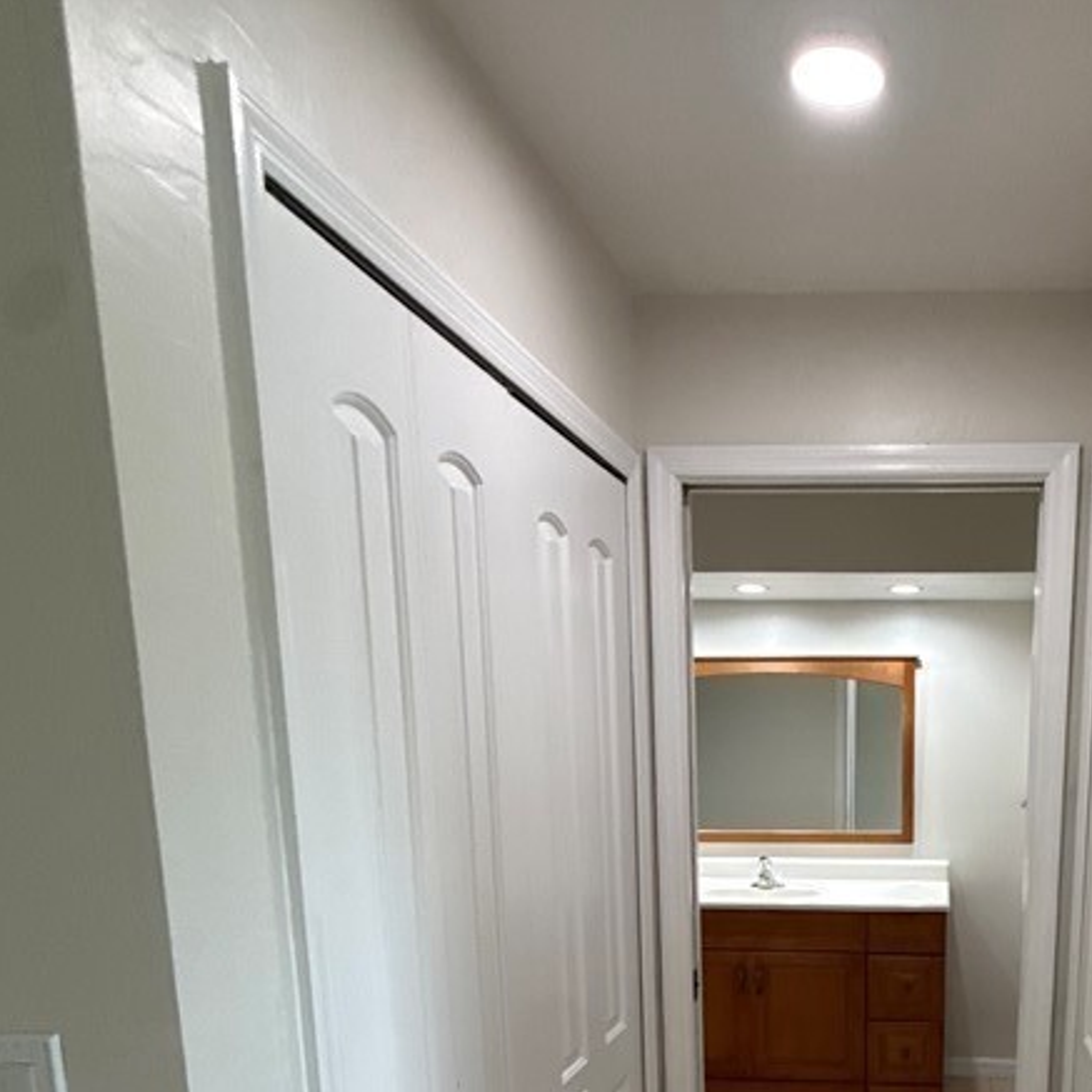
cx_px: 870
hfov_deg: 52.2
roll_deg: -1.1
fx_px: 1035
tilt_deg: -8.6
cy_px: 935
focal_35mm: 29
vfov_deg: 50.7
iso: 160
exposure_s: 1/120
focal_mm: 2.22
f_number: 2.2
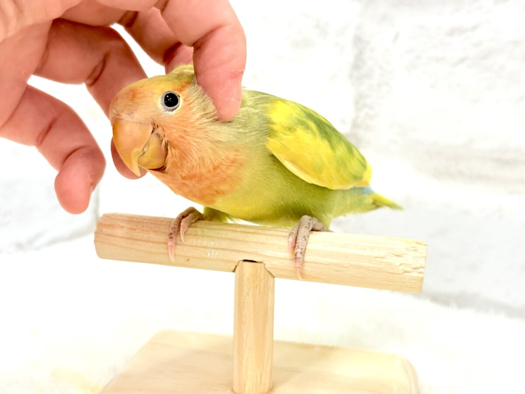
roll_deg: -1.7
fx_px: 789
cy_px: 197
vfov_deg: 28.0
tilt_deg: -11.2
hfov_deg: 36.8
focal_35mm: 52
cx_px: 262
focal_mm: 5.96
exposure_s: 1/100
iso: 80
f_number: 1.6
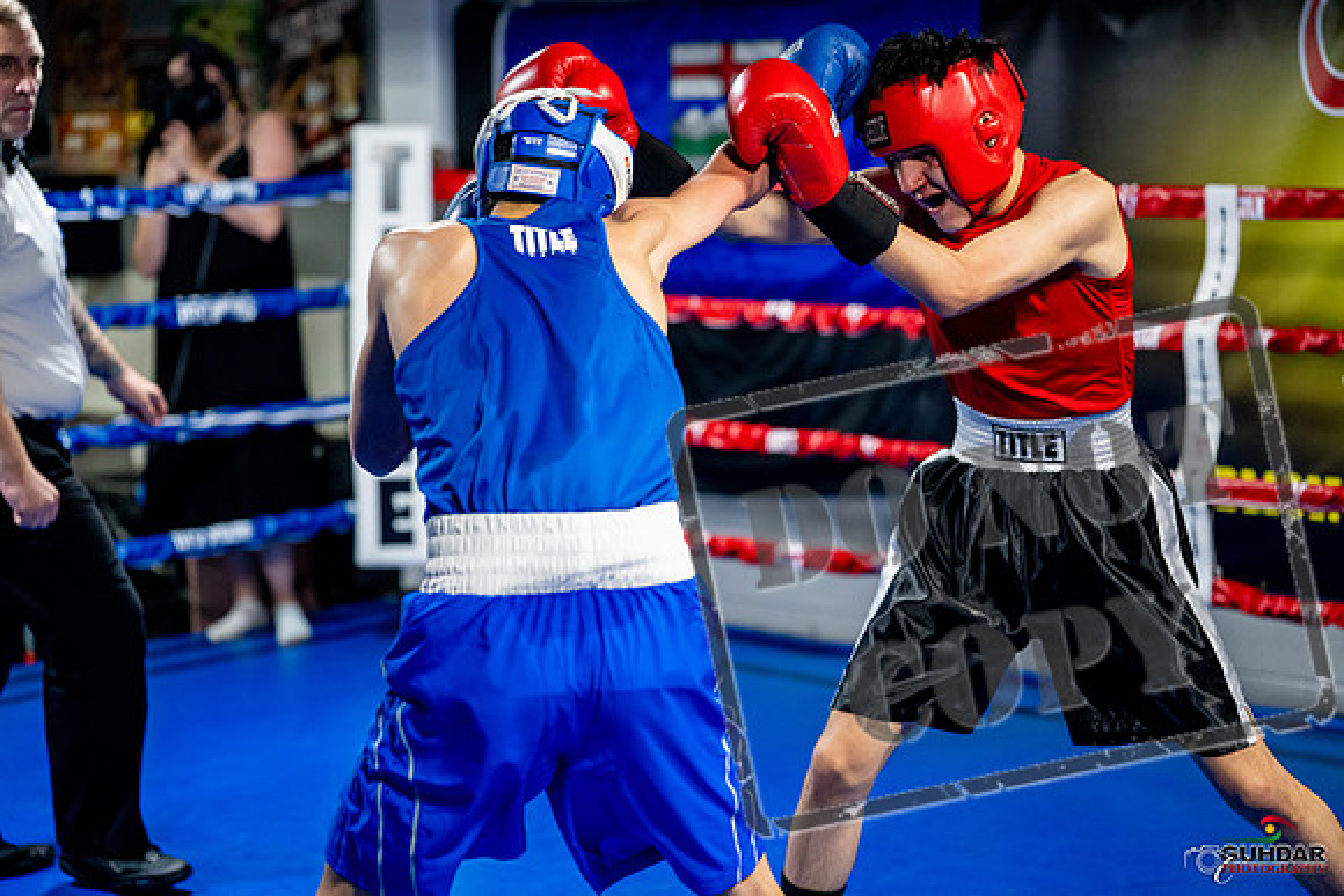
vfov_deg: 18.2
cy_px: 448
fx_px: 2801
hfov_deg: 27.0
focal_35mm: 75
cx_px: 672
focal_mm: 75
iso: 4000
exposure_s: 1/1000
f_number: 2
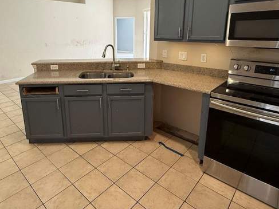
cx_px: 119
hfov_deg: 73.5
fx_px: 185
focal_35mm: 23
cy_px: 74
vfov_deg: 57.9
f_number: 2.2
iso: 250
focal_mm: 2.22
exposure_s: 1/120
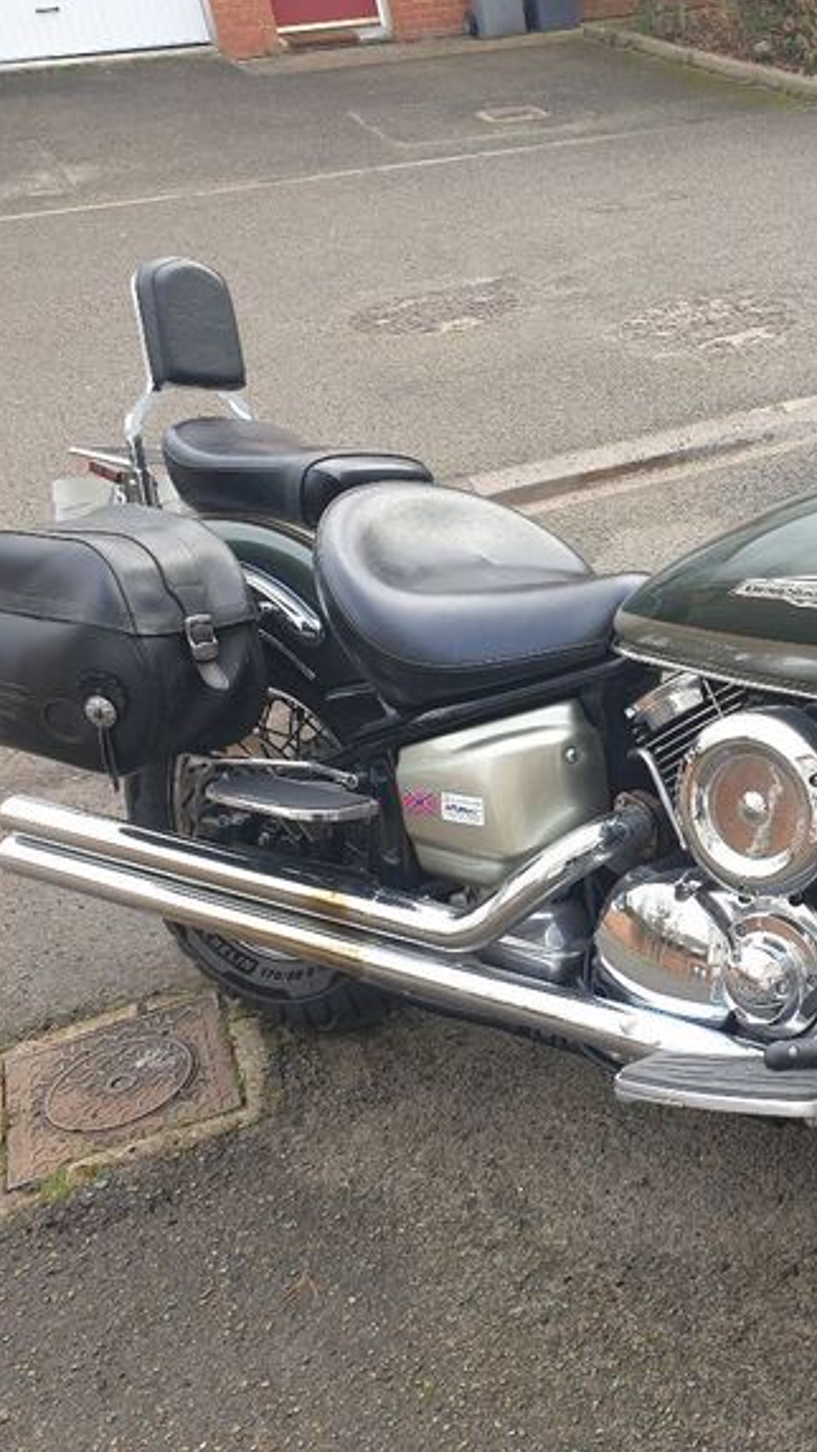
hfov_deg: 28.7
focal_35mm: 38
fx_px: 1463
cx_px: 868
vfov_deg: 52.8
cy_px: 723
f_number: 2.4
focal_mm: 4.3
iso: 50
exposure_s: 1/162
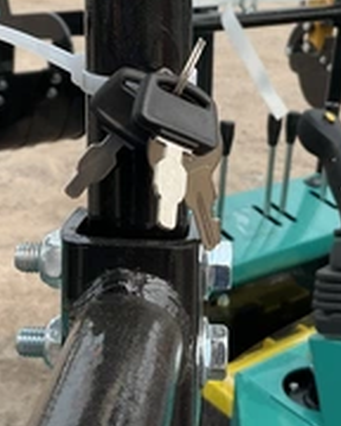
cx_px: 182
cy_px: 111
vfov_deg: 29.6
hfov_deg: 24.2
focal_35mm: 63
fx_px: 795
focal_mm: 3
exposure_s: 1/944
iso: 25
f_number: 1.8
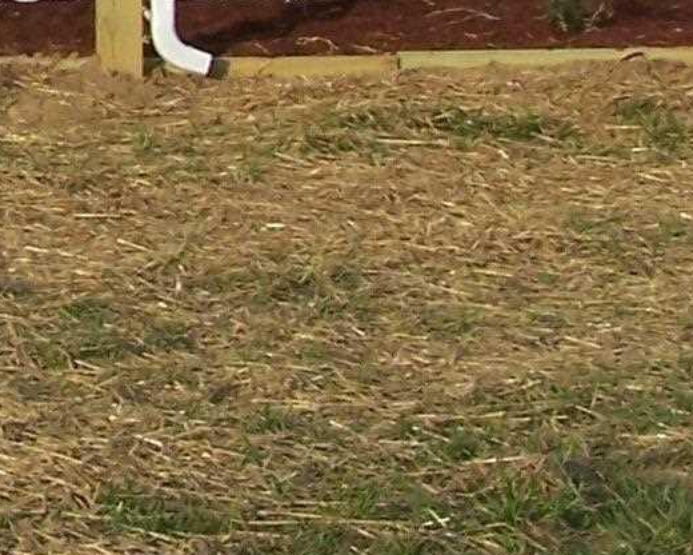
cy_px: -237
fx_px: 4492
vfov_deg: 7.0
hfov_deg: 8.5
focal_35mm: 219
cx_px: -581
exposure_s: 1/320
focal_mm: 6.3
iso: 64
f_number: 4
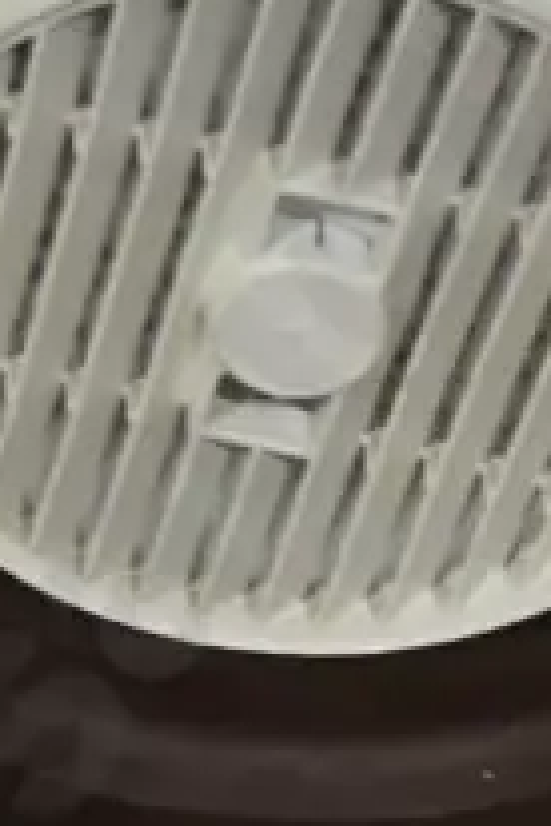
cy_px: 383
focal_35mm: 144
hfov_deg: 9.5
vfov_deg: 14.2
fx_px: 3306
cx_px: 279
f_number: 3.5
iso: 200
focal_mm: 14
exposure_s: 1/60
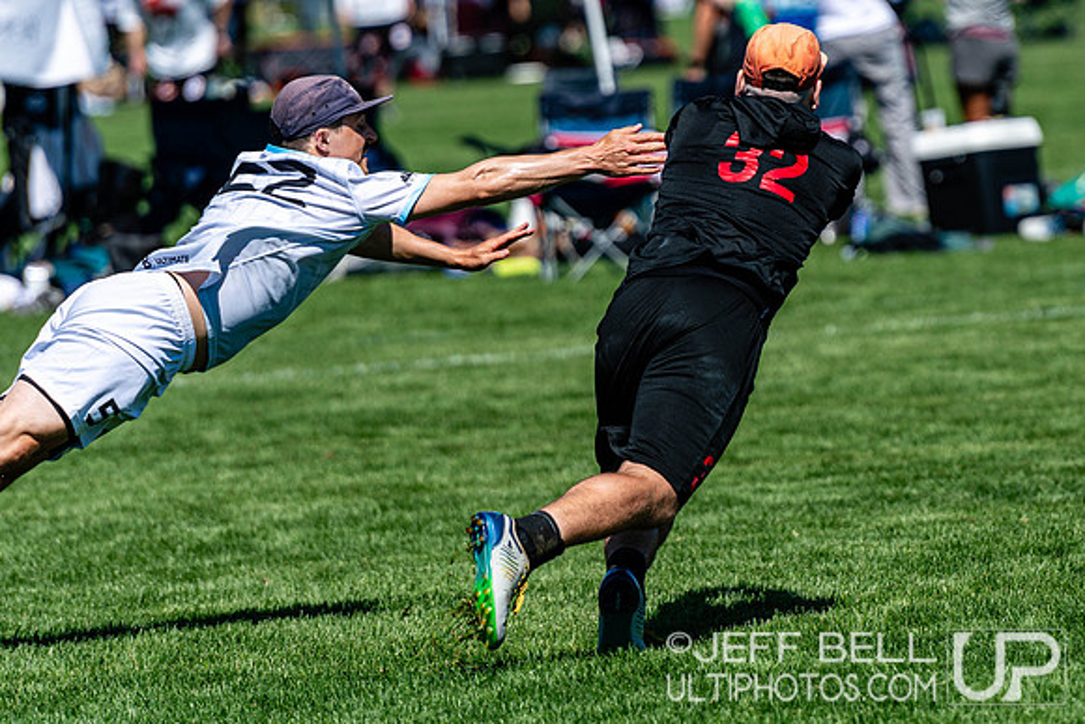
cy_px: 210
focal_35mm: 426
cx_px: 770
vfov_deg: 3.2
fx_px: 12834
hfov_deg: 4.8
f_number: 3.2
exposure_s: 1/2500
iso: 100
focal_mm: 200
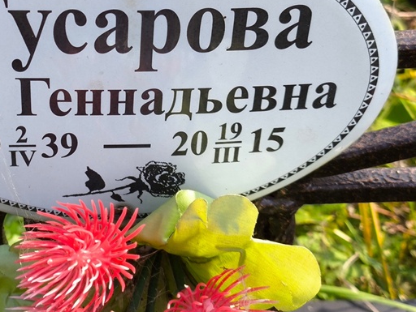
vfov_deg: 18.8
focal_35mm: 78
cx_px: 97
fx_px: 938
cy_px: 90
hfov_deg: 24.7
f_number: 1.7
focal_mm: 4.71
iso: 50
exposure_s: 1/328
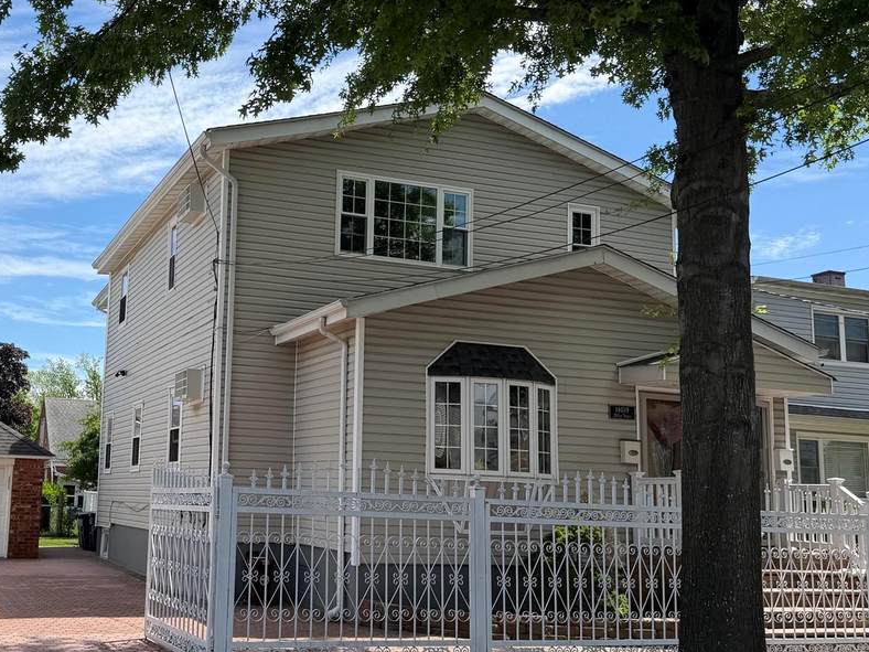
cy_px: 353
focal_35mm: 39
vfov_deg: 36.8
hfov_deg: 46.5
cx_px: 242
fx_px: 979
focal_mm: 6.76
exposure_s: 1/3953
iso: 80
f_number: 1.78
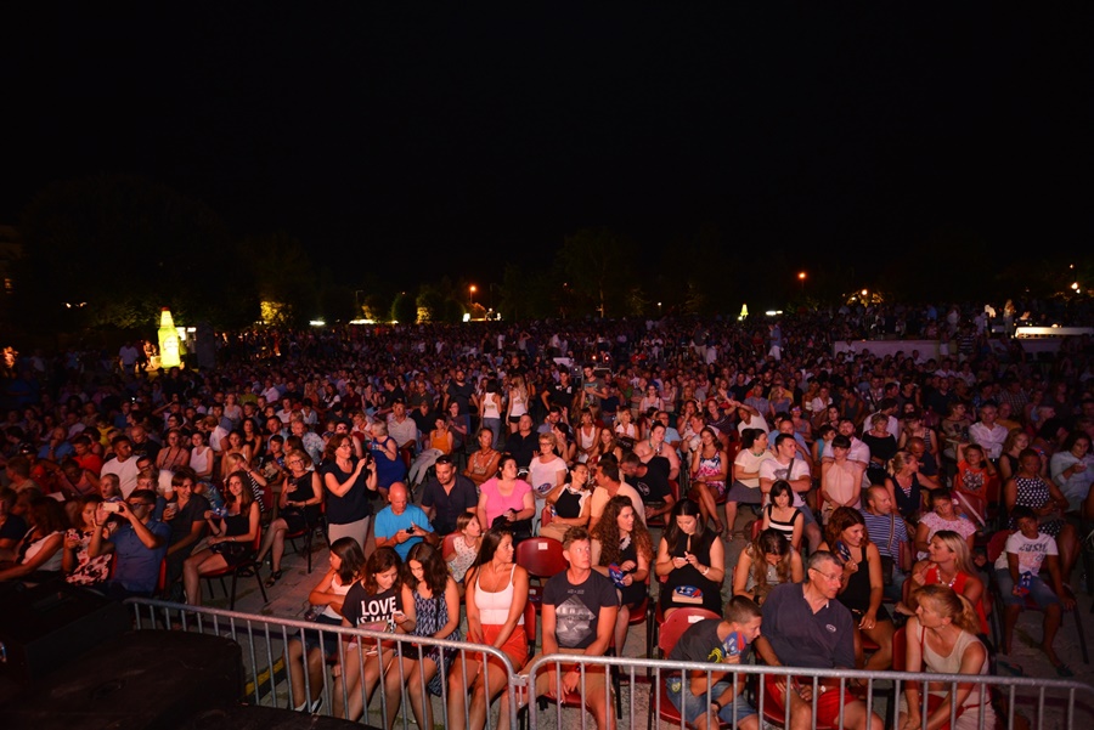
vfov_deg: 64.6
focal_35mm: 19
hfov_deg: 86.9
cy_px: 365
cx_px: 547
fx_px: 578
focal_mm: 19
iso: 1600
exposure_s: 1/25
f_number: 3.5
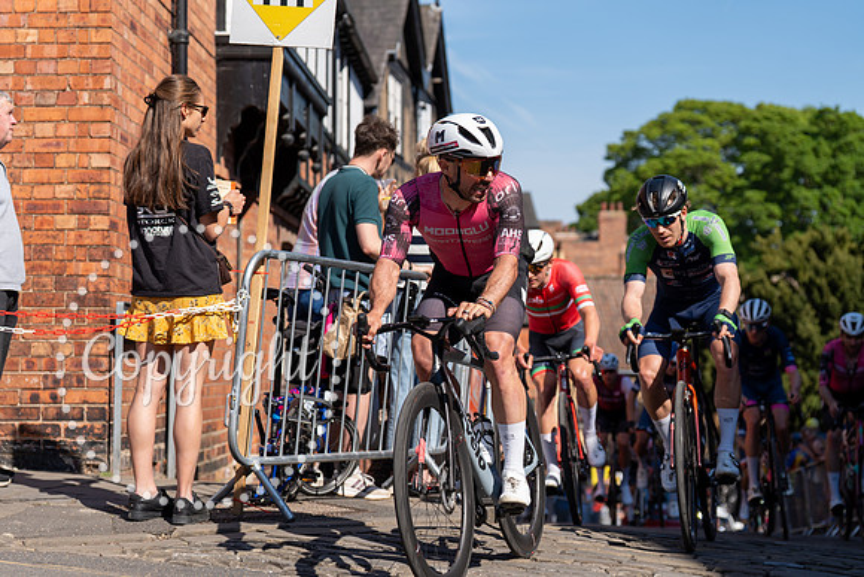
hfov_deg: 28.8
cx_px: 432
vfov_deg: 19.5
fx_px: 1680
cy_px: 288
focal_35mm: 70
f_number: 3.5
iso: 100
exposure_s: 1/1000
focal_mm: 70
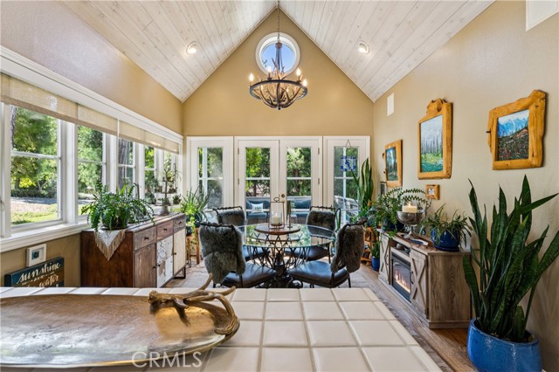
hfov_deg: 95.0
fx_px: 256
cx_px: 280
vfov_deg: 72.0
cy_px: 186
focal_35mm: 16
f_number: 13
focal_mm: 16.5
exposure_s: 1/2
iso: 100
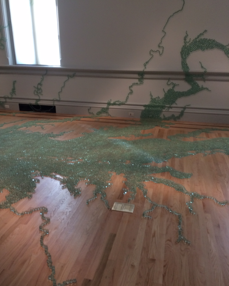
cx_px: 115
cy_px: 155
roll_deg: -0.1
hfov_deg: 47.1
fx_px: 263
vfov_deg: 57.1
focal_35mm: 31
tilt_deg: -26.4
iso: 64
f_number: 2.2
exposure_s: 1/30
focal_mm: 4.15
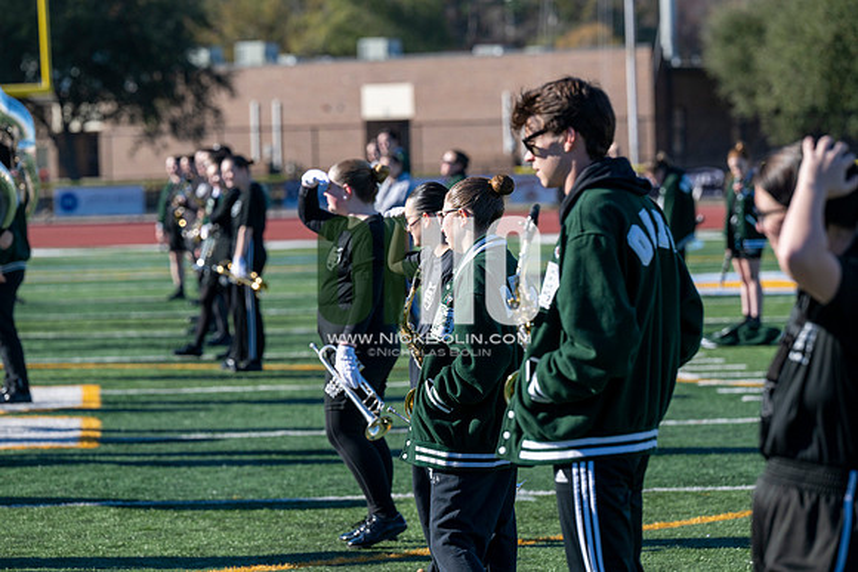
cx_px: 429
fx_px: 3933
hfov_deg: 12.4
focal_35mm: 165
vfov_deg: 8.3
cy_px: 286
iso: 250
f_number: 5
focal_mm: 165
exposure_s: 1/2000
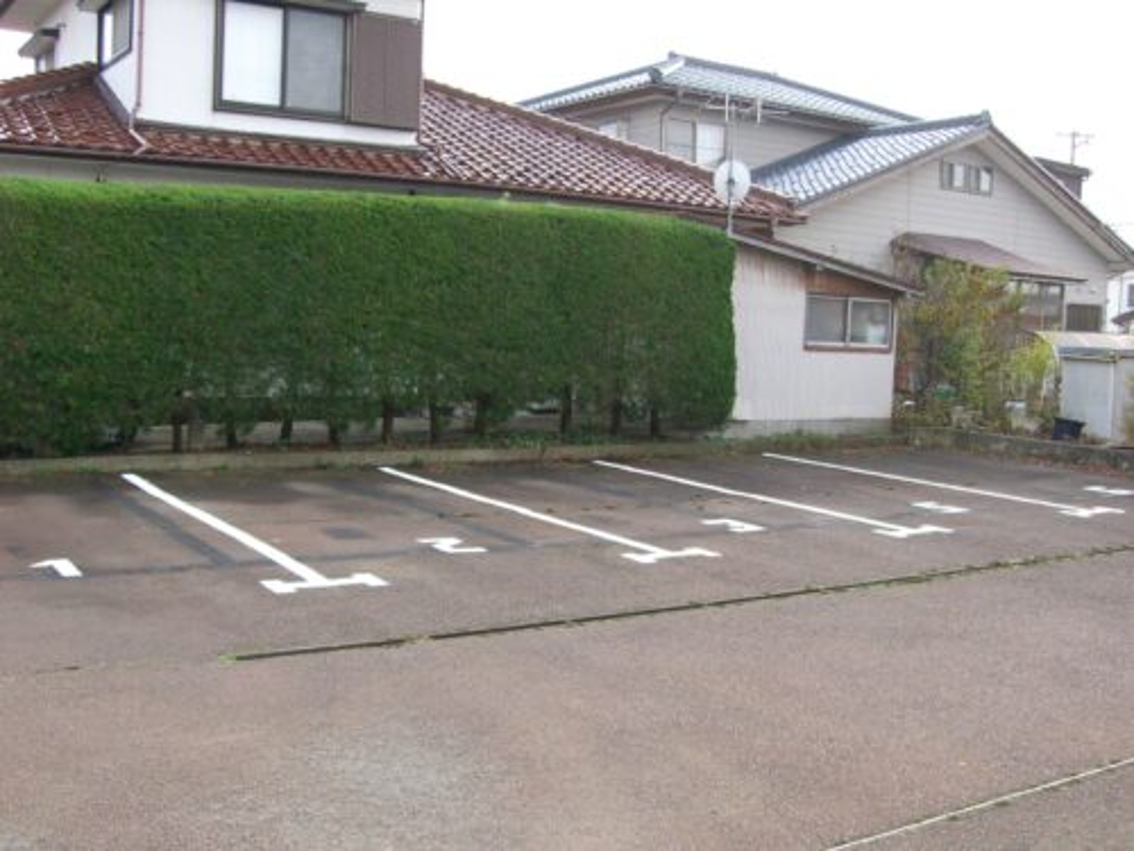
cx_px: 567
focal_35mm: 38
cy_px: 426
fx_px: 1245
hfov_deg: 49.0
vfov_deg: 37.7
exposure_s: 1/100
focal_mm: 6.2
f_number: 2.7
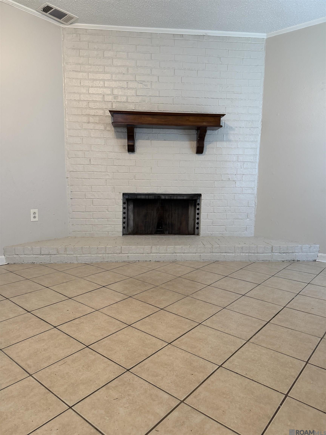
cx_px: 163
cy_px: 218
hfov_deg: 56.8
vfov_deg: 71.6
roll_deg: -1.2
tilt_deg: -7.7
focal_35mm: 24
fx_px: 301
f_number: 1.78
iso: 200
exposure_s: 1/60
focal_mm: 6.76
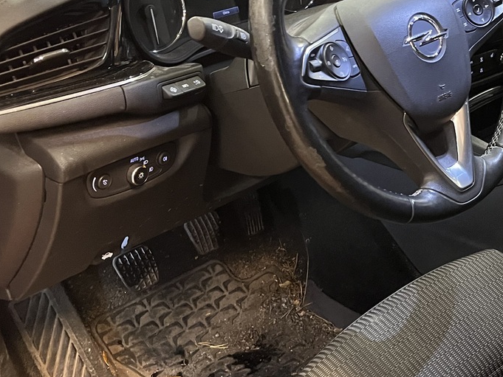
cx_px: 407
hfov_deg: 33.8
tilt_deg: -27.3
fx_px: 799
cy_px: 127
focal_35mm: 55
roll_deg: +0.4
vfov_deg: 26.4
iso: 640
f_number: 1.6
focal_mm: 5.1
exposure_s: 1/33
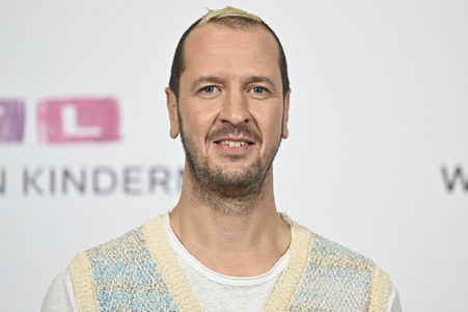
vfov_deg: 8.6
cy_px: 156
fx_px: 2078
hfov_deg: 12.8
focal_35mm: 160
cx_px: 234
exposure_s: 1/640
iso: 1000
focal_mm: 160
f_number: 2.8
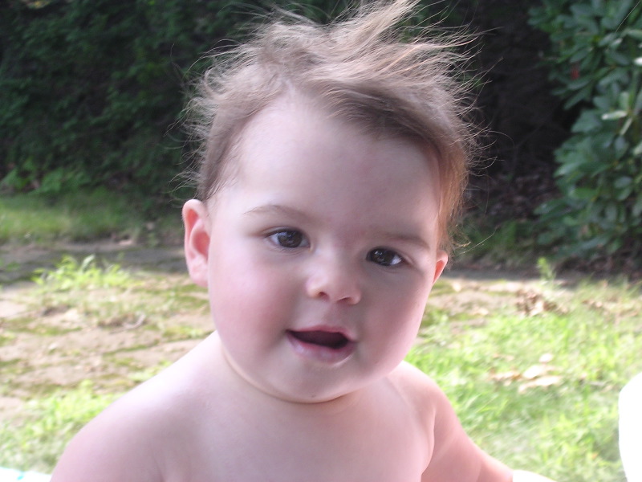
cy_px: 241
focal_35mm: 86
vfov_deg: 17.2
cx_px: 321
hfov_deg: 22.8
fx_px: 1595
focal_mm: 13
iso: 100
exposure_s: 1/73.4
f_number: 4.1
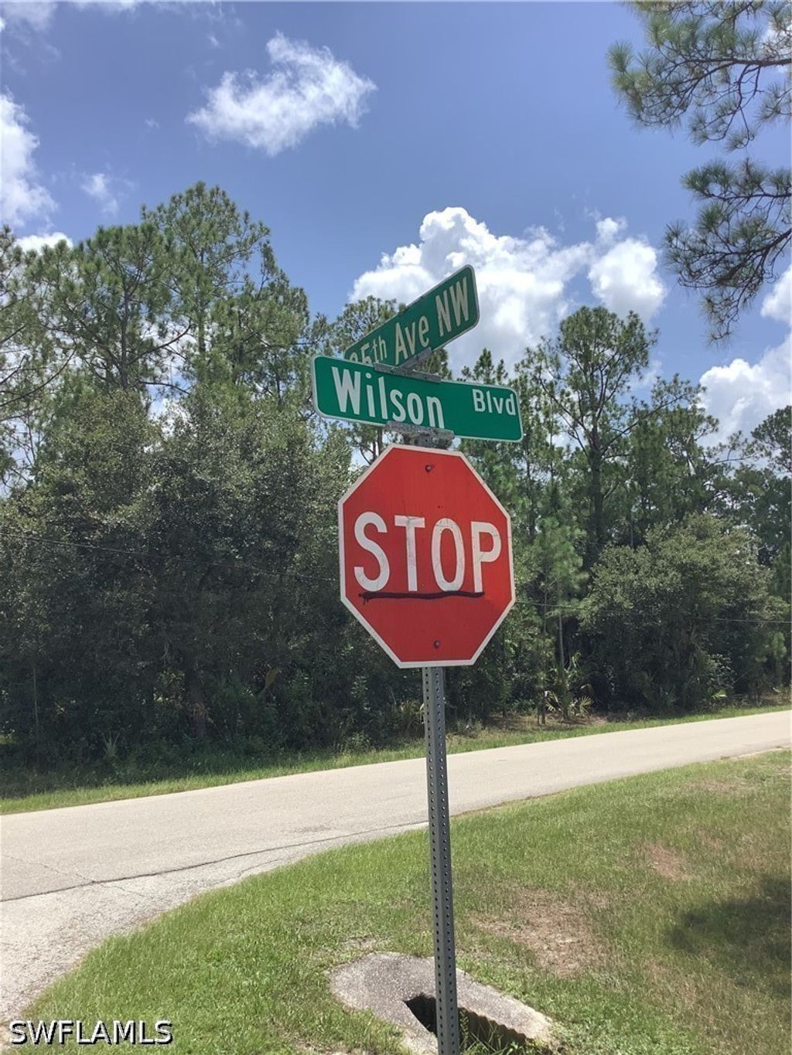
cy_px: 528
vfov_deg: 58.3
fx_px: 946
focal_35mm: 31
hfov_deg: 45.4
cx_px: 396
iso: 25
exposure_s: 1/1481
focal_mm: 3.3
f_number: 2.4
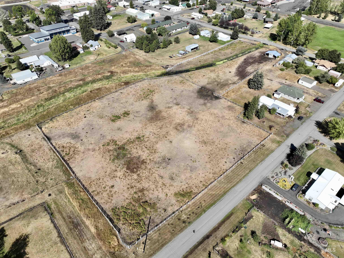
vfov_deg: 56.8
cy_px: 129
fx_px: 238
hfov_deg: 71.6
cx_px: 172
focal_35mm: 24
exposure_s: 1/2500
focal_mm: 12.29
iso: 140
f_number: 2.8
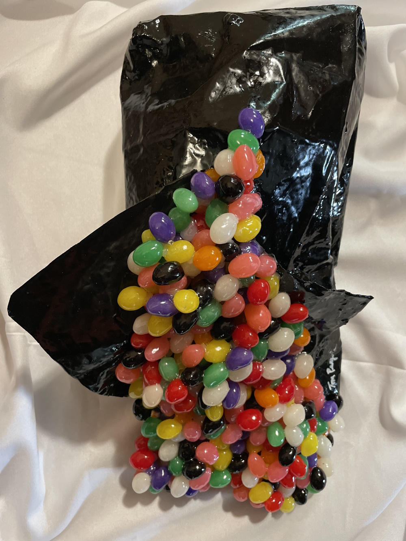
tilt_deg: -86.2
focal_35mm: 26
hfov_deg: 53.1
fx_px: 407
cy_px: 270
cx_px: 203
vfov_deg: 67.3
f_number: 1.6
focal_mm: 4.2
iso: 500
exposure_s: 1/40
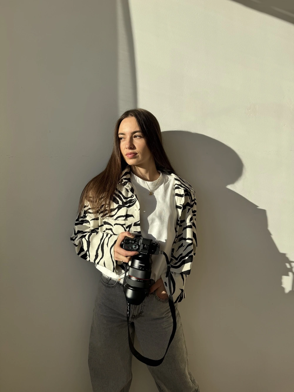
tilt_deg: -2.8
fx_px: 272
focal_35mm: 24
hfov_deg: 56.8
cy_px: 196
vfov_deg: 71.6
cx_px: 147
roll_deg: +1.6
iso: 80
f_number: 1.78
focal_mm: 6.76
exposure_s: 1/2105
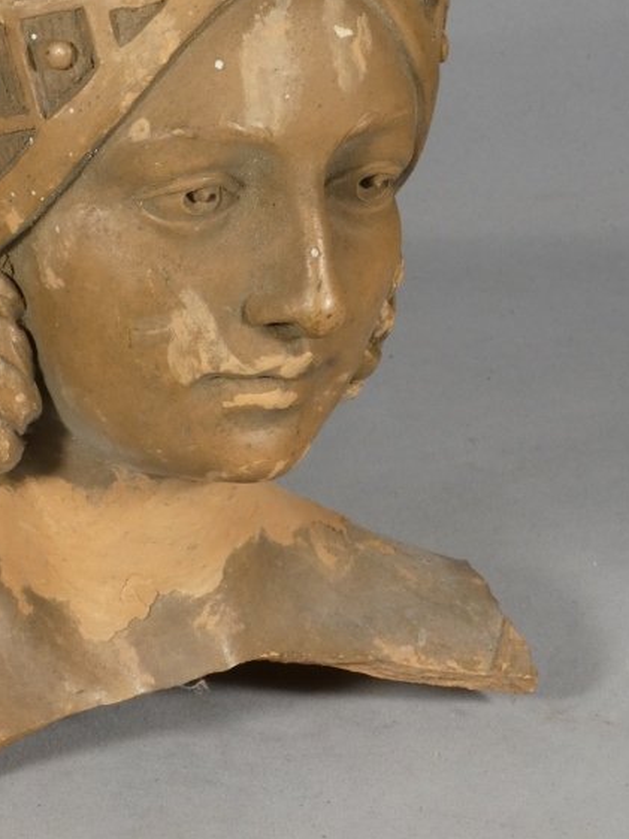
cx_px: 120
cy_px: 78
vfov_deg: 12.6
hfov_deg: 9.5
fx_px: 3758
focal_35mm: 155
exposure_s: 1/80
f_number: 4.6
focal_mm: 15.2
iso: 320
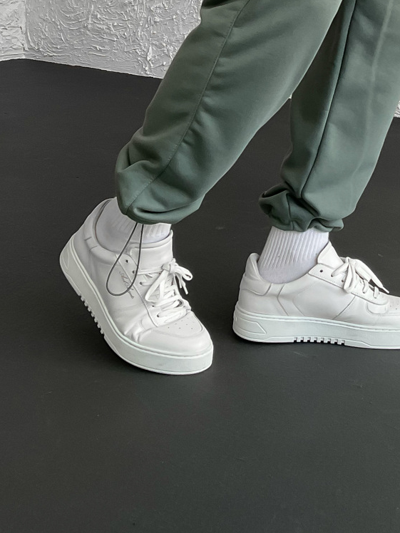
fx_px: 955
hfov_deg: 23.3
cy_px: -4
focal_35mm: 62
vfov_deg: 29.1
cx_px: 321
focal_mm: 3
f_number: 1.8
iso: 32
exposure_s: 1/120
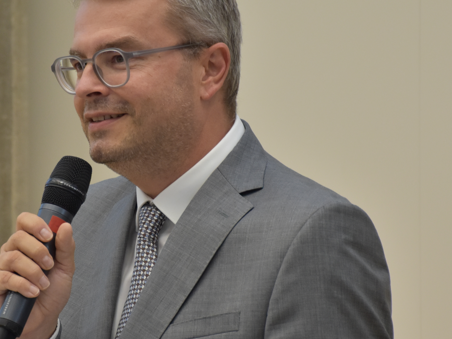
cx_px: 145
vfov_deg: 4.5
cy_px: 181
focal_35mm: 328
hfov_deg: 6.0
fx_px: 4283
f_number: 5.6
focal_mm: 112
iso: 800
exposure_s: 1/60
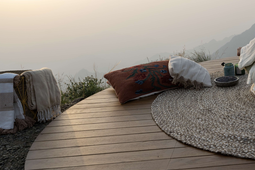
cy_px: 21
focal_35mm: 43
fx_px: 305
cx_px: 265
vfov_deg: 30.0
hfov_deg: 39.1
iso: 100
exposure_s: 1/125
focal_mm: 20.5
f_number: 6.3
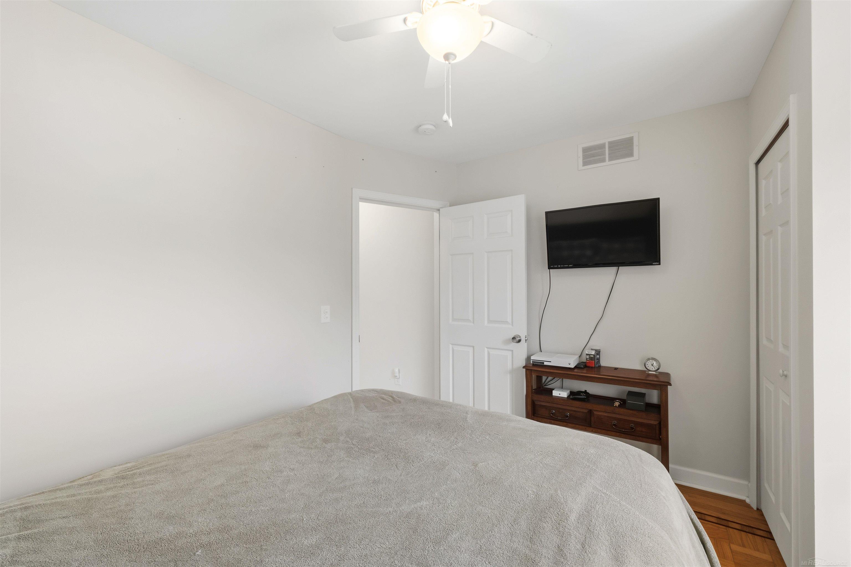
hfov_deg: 100.4
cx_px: 426
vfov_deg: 77.3
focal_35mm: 15
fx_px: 355
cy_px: 284
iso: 640
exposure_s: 1
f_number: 8
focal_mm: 10
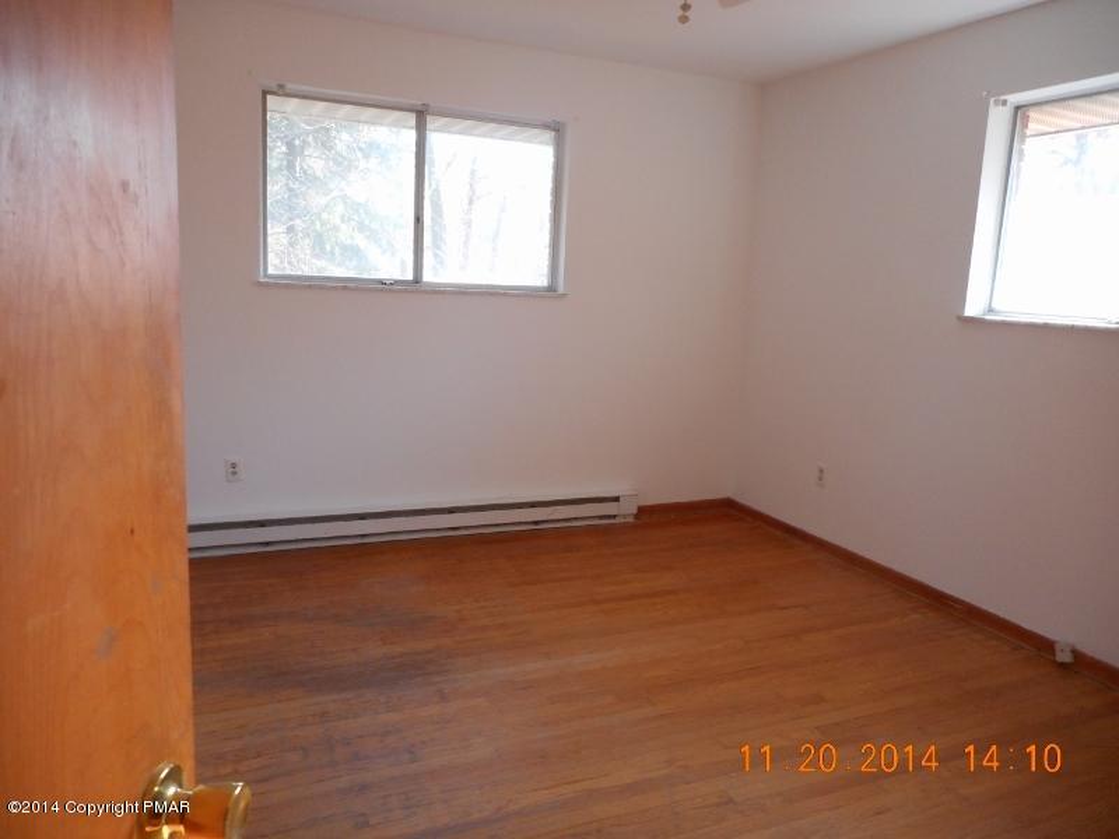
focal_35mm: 25
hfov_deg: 69.4
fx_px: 808
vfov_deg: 54.9
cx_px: 560
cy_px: 420
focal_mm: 4.5
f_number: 3.7
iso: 180
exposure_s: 1/30
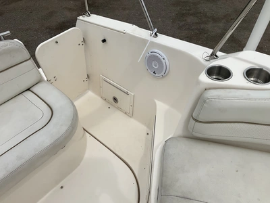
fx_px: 226
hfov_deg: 61.7
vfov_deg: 48.2
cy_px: 102
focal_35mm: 29
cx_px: 135
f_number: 1.8
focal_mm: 3
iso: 25
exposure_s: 1/4405
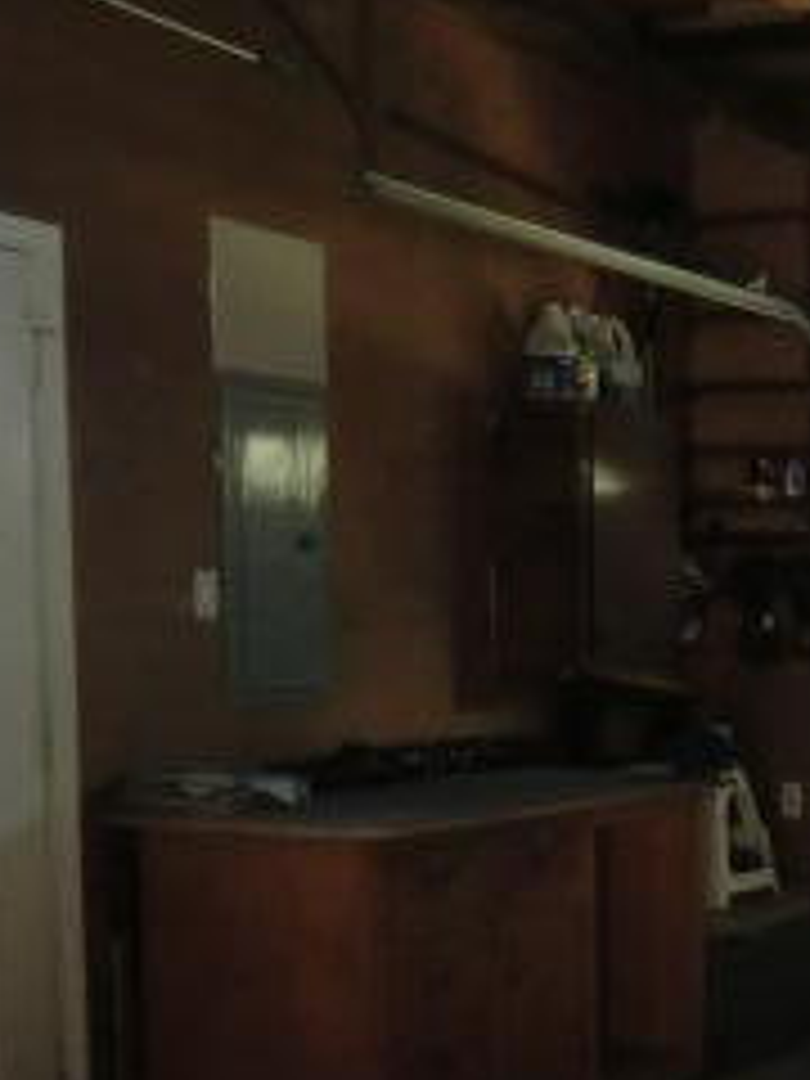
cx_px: 882
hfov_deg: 21.8
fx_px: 1997
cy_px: 891
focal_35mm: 64
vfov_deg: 29.5
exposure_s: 1/50
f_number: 3.2
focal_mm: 4.3
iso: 400
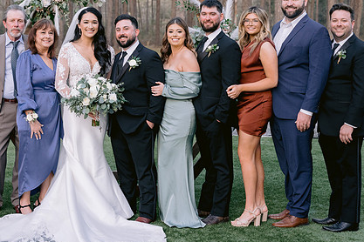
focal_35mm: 72
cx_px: 134
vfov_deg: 18.9
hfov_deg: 28.0
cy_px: 90
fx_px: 728
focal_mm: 50
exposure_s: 1/200
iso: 800
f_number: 3.5
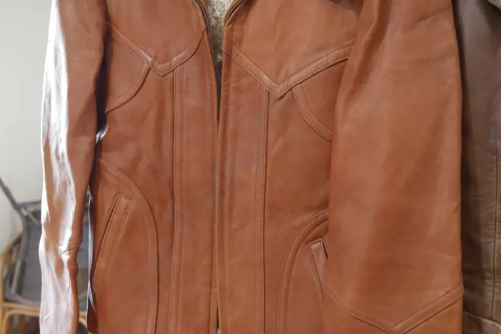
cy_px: 146
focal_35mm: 53
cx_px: 251
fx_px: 737
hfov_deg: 37.5
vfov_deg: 25.5
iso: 1000
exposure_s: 1/60
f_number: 4.1
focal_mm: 19
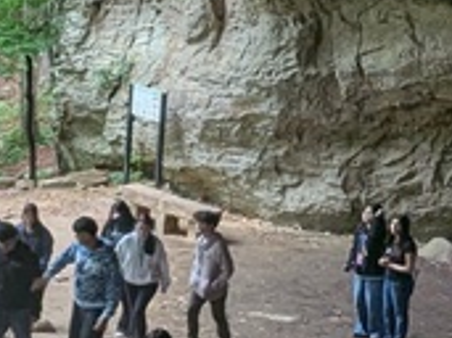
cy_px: 140
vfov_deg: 15.4
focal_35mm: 96
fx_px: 1253
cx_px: -225
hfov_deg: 18.2
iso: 75
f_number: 2.2
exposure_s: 1/60
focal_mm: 2.35
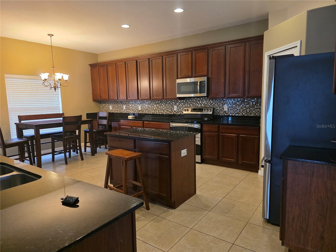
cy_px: 126
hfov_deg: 73.9
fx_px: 223
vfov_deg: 58.9
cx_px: 168
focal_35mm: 23
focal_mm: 6.3
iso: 640
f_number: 1.7
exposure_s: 1/120
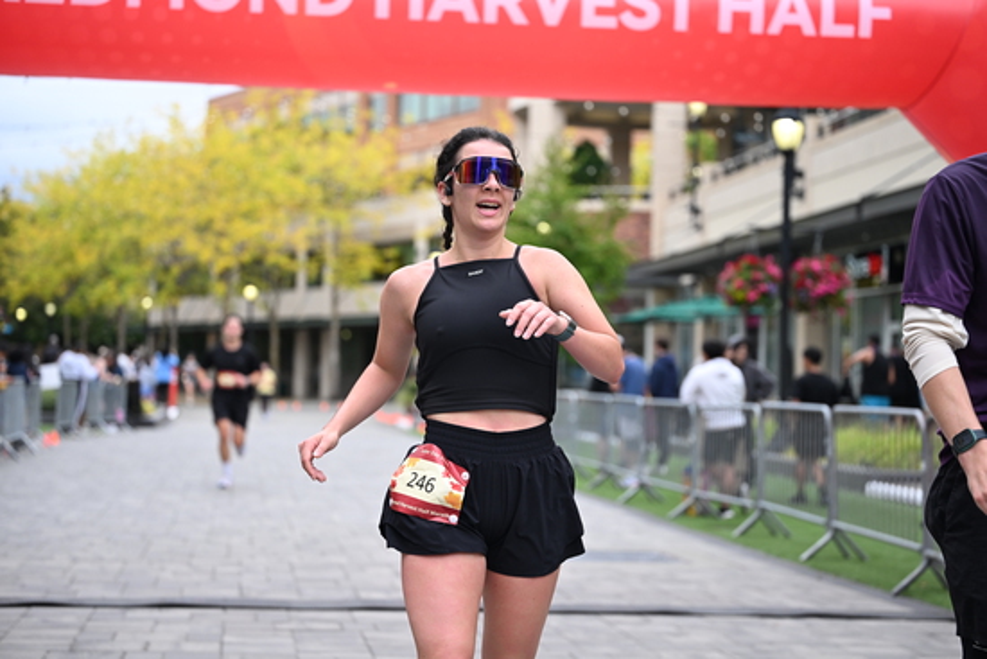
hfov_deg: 28.8
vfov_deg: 19.5
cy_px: 330
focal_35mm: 70
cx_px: 494
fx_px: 1920
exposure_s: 1/2000
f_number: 2.8
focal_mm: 70
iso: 640
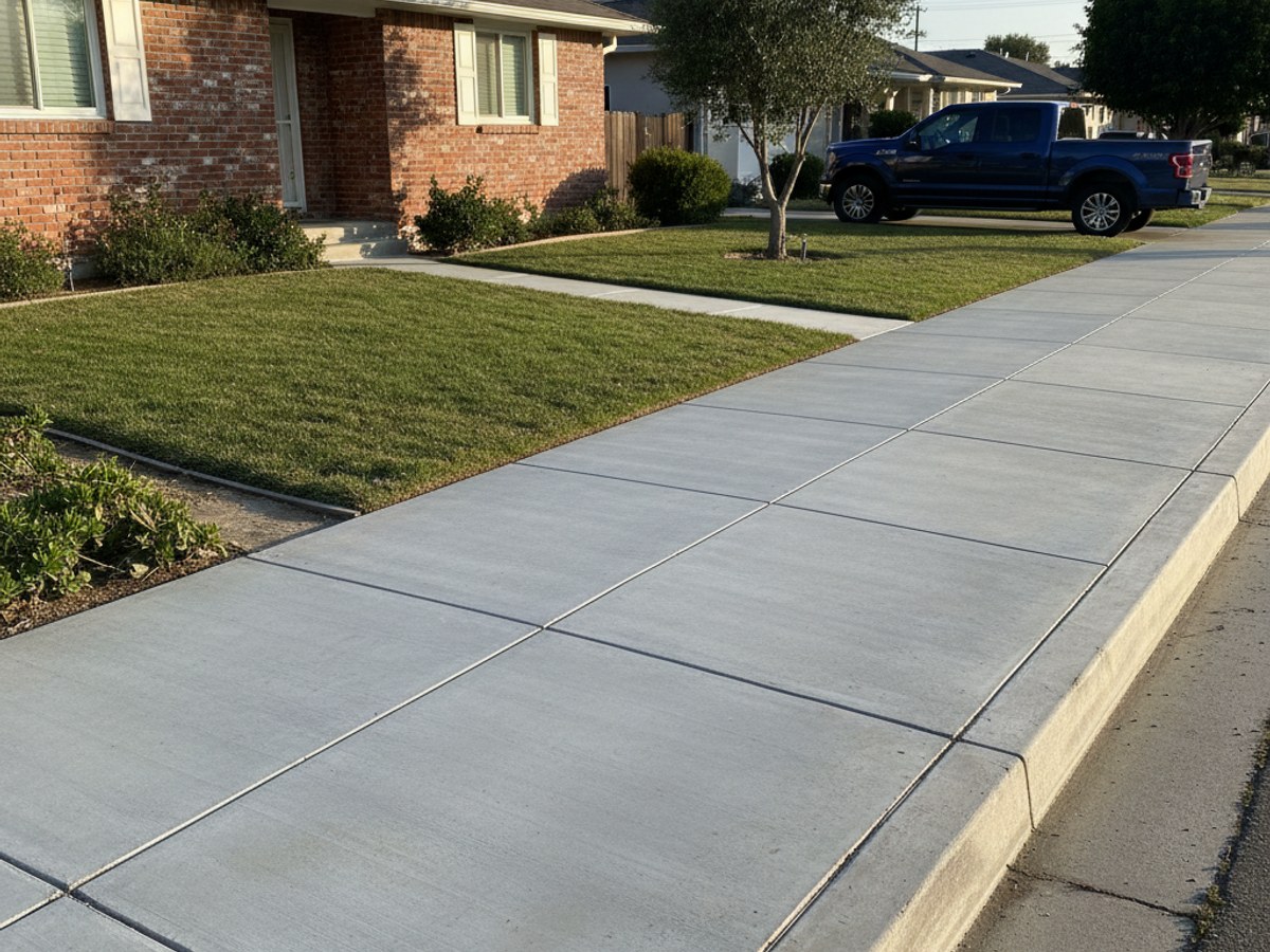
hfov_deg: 71.6
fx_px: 881
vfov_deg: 56.8
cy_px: 476
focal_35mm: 24
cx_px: 635
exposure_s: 1/654
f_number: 1.78
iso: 320
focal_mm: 6.8
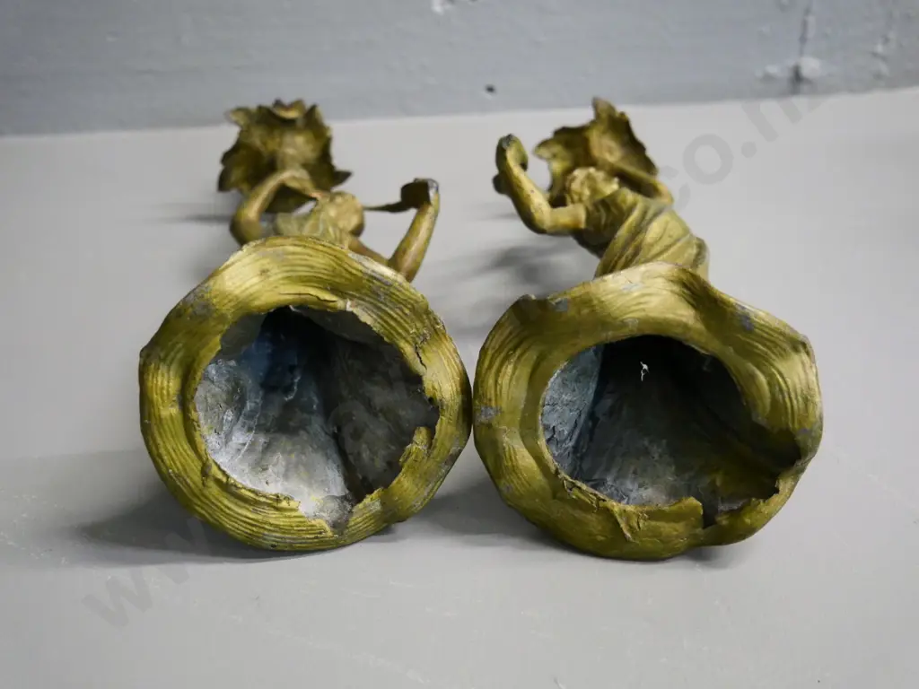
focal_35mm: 40
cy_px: 344
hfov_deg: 46.8
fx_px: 1062
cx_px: 460
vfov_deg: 36.0
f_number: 4.1
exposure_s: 1/125
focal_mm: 20
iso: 3200
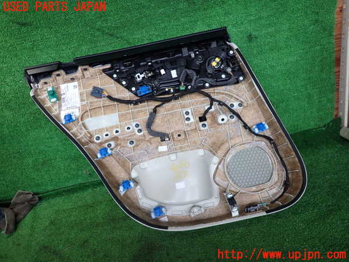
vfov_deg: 54.9
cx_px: 174
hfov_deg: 69.4
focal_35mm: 25
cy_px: 131
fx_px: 252
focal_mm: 4.5
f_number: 2
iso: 200
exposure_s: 1/60
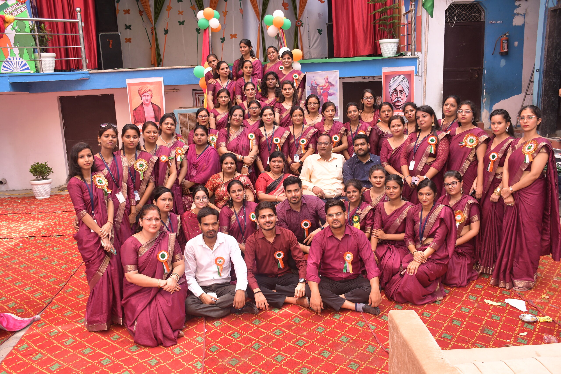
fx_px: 514
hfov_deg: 57.2
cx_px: 280
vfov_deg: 40.0
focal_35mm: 33
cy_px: 187
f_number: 6.3
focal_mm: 22
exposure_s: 1/100
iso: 400
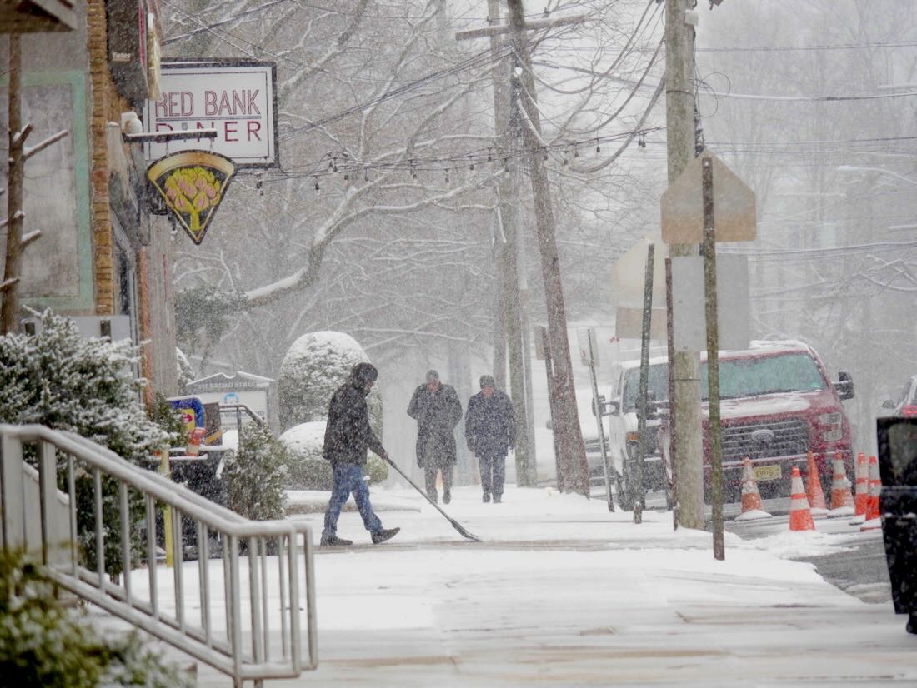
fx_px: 9965
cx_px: 458
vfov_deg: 4.0
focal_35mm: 376
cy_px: 344
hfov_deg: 5.3
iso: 640
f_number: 4.8
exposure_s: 1/400
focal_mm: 188
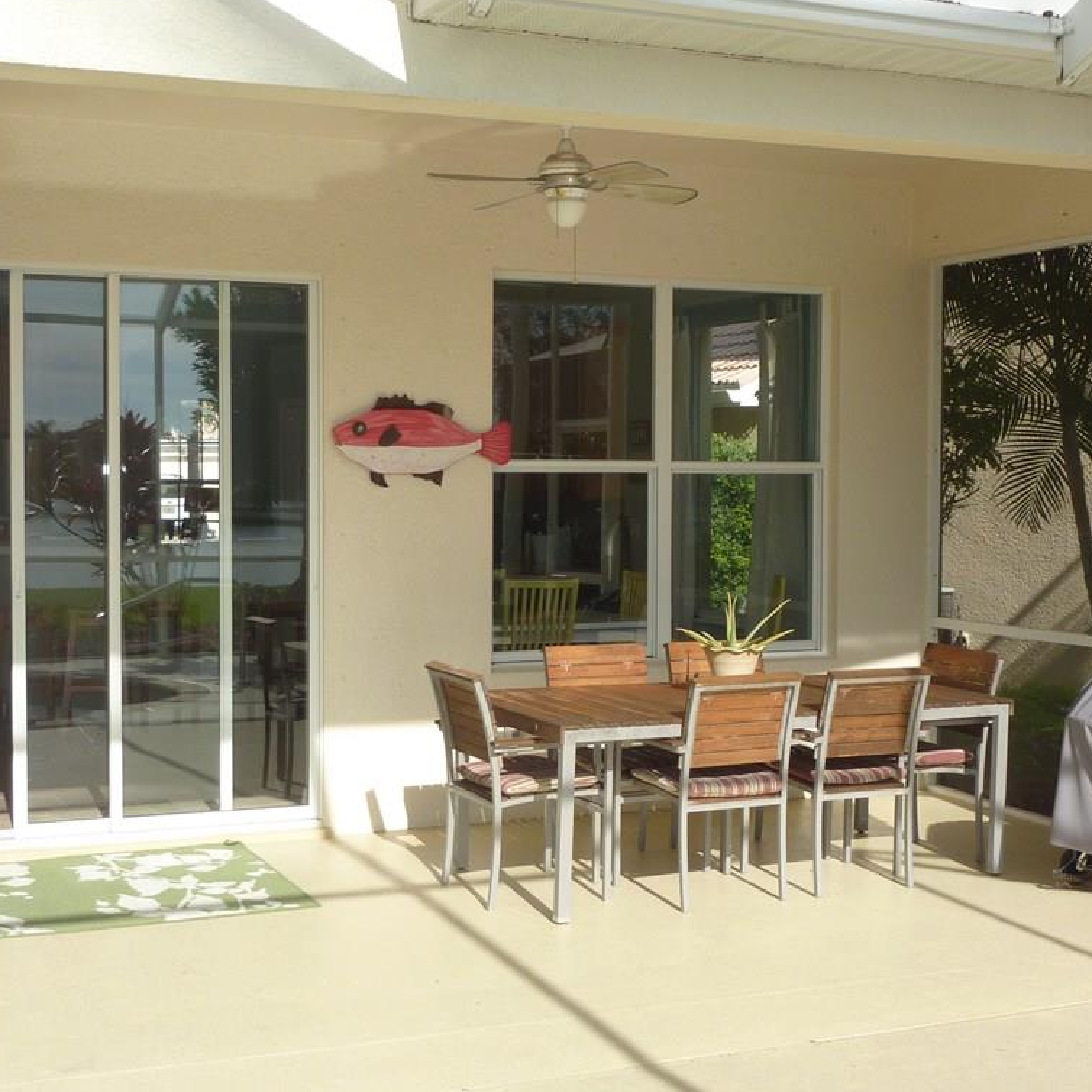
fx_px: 1927
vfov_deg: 31.6
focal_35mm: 54
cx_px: 520
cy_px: 547
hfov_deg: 31.6
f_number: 3.6
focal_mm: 6.1
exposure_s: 1/400
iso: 80
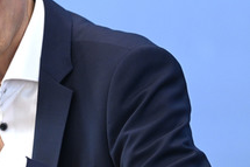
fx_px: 2914
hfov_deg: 4.9
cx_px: -11
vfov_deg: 3.3
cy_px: 34
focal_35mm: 420
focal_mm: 200
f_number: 5
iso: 3200
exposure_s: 1/1000
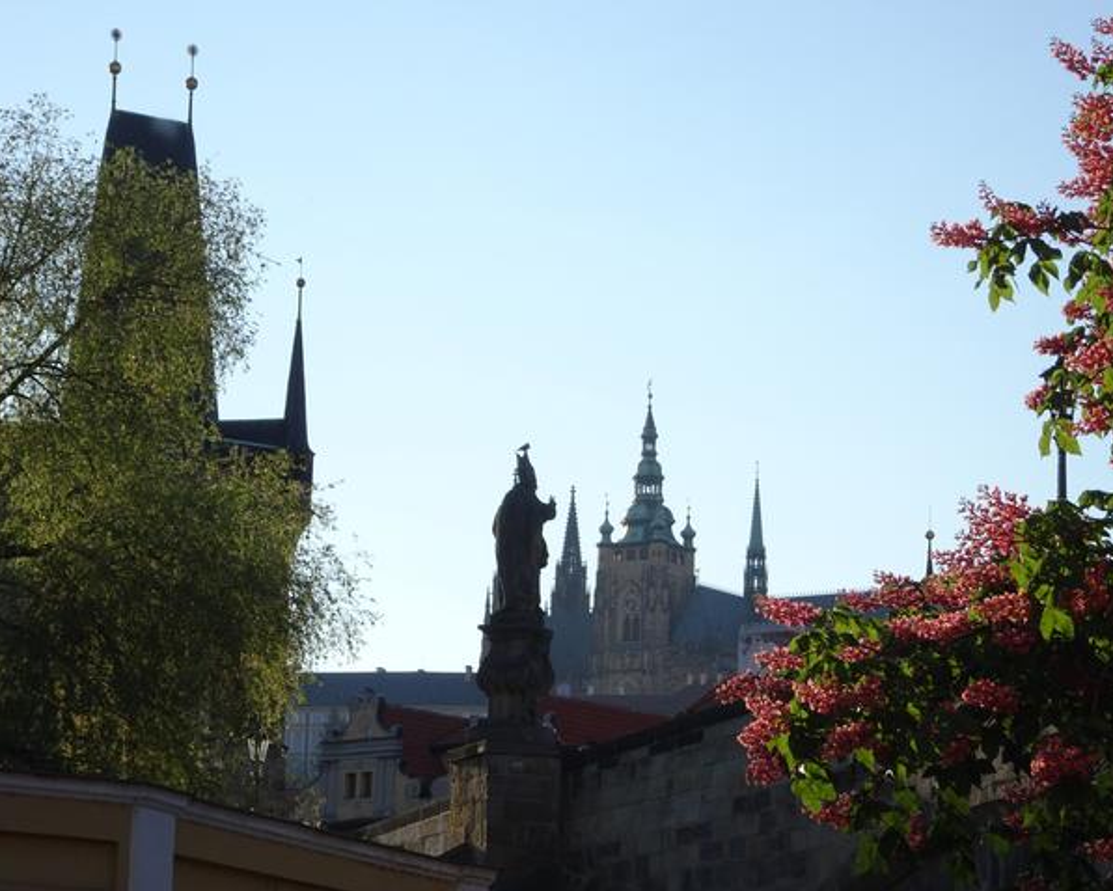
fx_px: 3723
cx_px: 582
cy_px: 446
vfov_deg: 13.6
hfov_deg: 17.0
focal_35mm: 113
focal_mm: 18.53
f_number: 5
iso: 80
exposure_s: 1/400
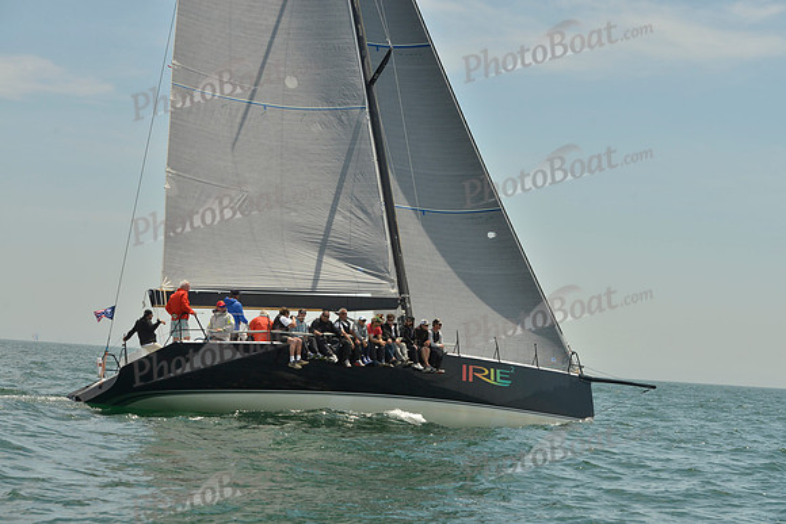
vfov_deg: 19.5
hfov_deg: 28.8
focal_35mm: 70
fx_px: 1529
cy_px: 262
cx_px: 393
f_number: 9
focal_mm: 70
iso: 280
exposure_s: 1/1250
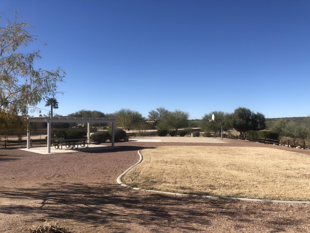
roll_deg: +0.1
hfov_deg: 63.4
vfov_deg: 49.7
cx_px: 155
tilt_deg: +1.2
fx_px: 251
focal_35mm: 28
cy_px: 116
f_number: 1.8
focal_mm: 4
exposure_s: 1/2404
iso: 20
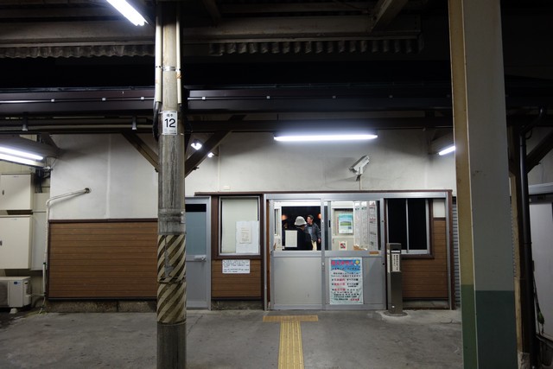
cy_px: 184
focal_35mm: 28
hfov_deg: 65.5
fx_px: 430
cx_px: 276
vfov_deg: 46.4
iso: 250
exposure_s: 1/30
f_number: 1.8
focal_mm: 10.4
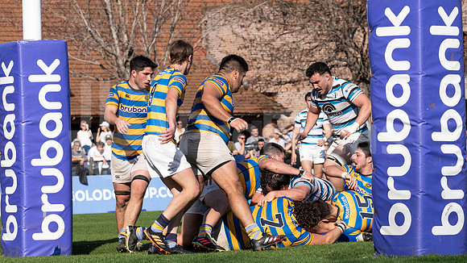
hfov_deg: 10.6
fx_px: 2521
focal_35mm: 204
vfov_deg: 6.0
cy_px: 187
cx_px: 228
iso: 100
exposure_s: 1/800
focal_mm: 114
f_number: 5.6
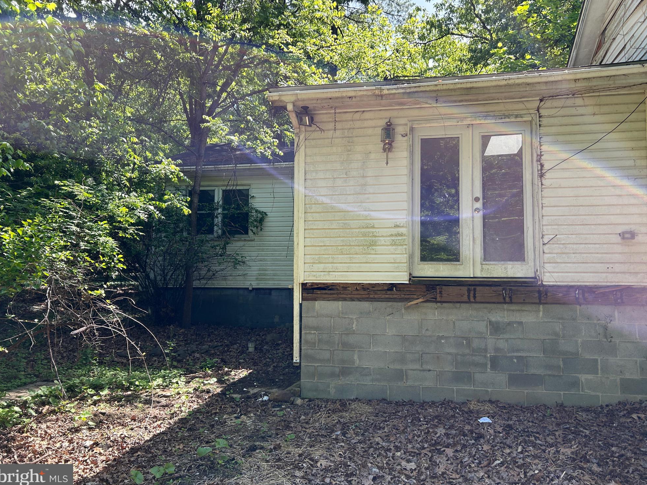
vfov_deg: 51.4
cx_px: 327
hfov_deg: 65.3
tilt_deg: +4.9
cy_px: 239
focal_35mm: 27
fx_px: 505
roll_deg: -0.2
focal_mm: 5.7
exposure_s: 1/670
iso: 50
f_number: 1.5
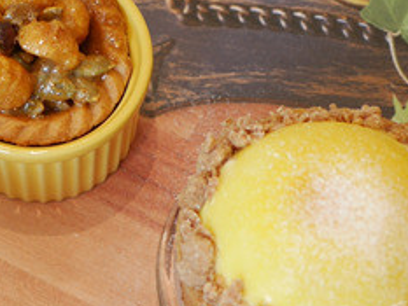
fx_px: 1368
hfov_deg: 16.8
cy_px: 373
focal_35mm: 116
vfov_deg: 12.5
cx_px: 51
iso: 200
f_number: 1.8
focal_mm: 15
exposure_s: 1/80
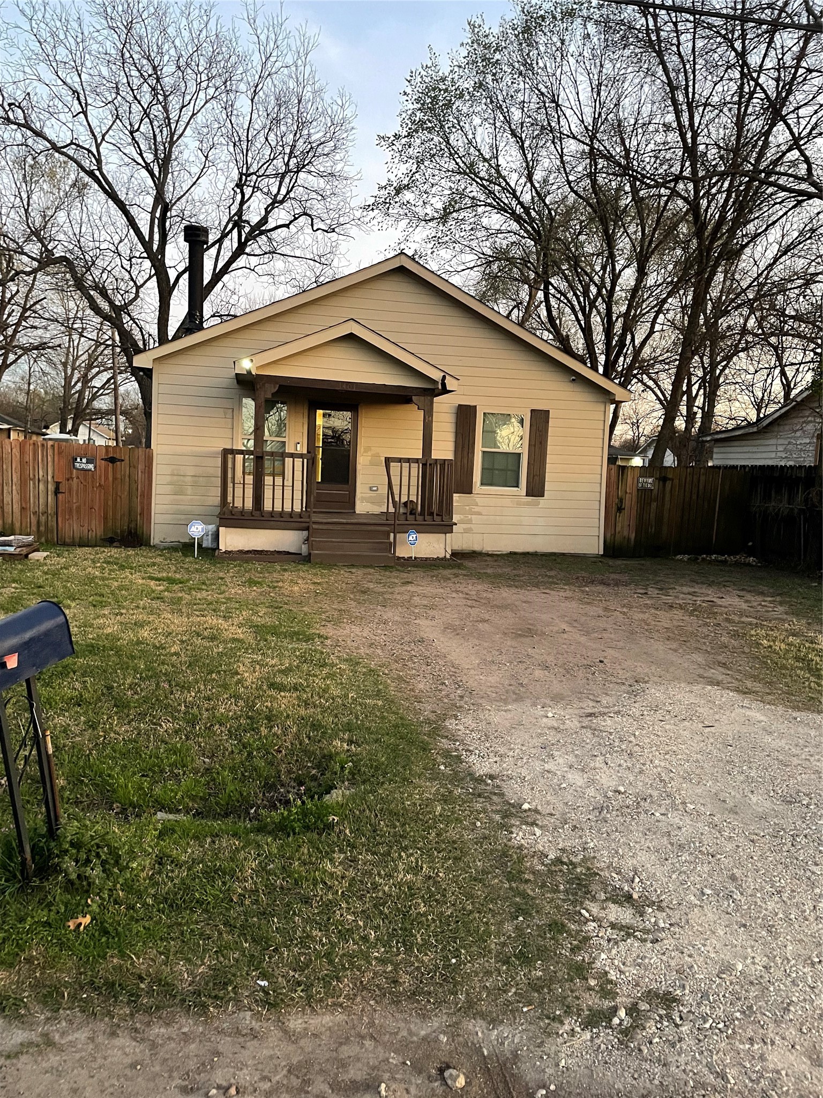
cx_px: 412
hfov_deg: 53.1
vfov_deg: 67.3
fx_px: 824
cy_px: 549
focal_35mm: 26
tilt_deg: -5.8
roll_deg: -1.8
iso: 500
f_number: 1.6
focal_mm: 4.2
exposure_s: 1/41
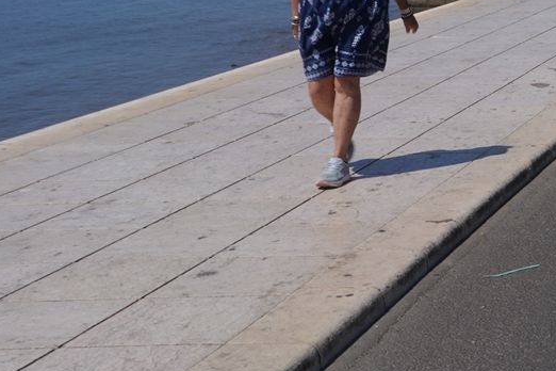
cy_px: -203
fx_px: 1421
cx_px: 925
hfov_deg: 18.5
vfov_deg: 13.9
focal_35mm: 92
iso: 100
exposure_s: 1/100
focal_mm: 24
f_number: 22
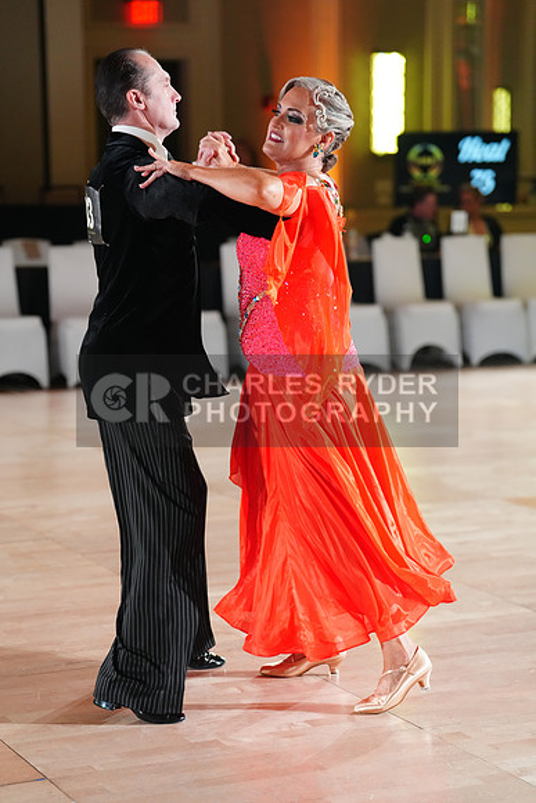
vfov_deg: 22.6
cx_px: 268
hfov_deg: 15.2
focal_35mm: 90
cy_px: 402
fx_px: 2009
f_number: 2.8
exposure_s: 1/400
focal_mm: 90
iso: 3200
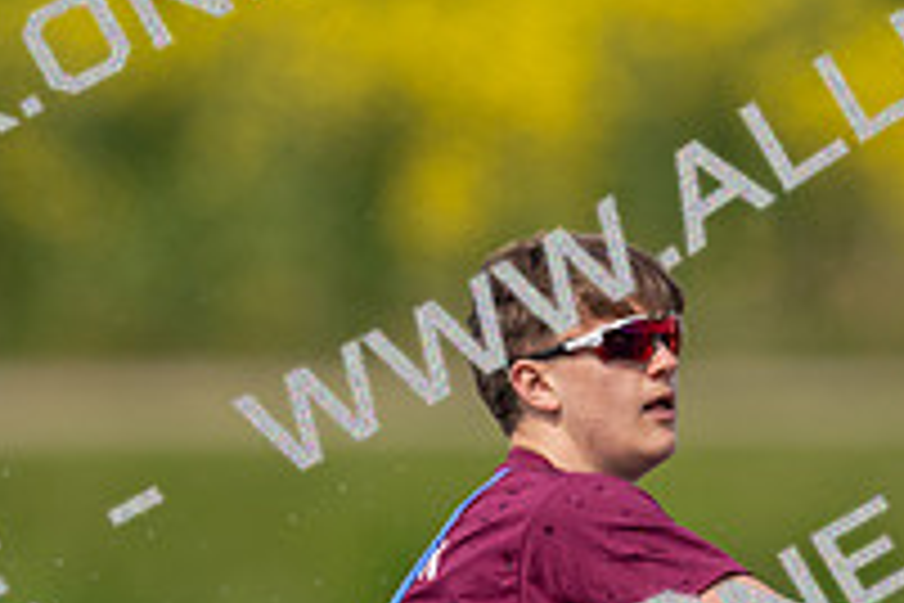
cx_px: 792
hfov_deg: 1.2
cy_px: 484
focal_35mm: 1733
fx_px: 43514
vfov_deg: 0.8
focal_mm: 600
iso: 320
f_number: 4
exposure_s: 1/2500
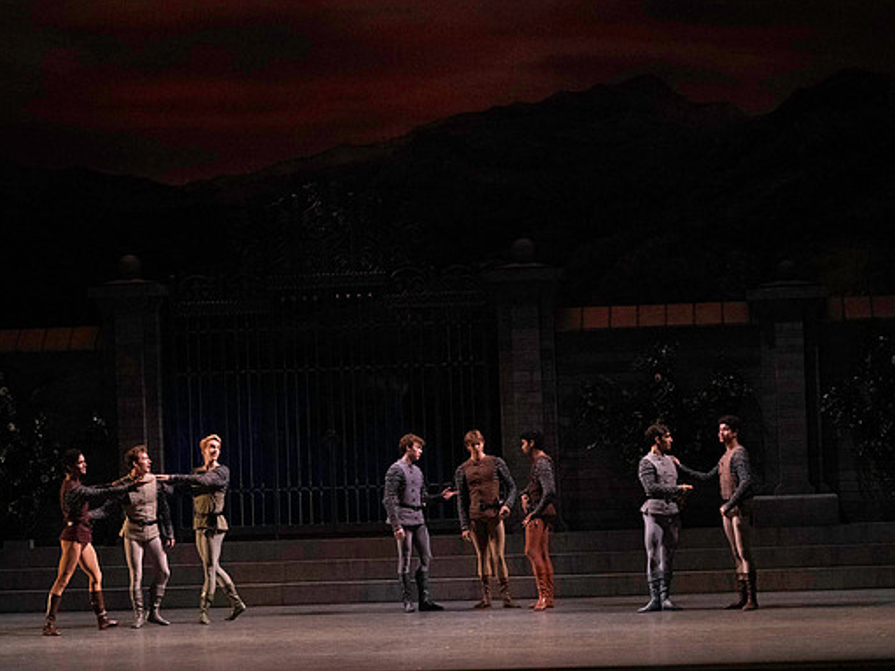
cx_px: 399
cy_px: 334
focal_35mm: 107
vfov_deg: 13.8
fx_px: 2766
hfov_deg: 18.4
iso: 20000
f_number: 10
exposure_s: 1/400
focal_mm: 98
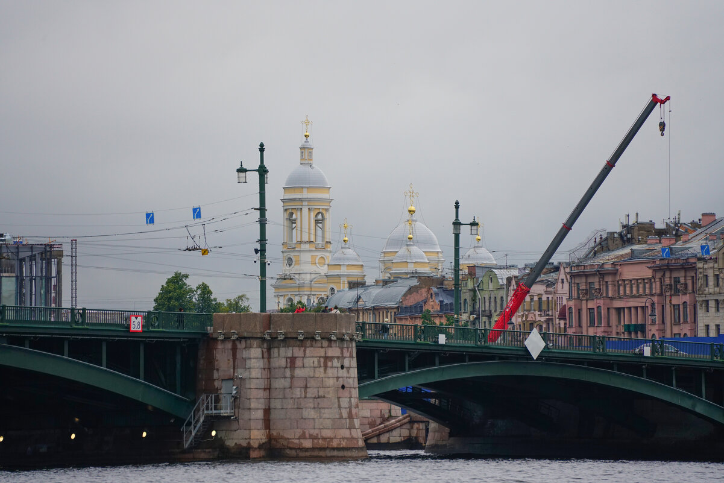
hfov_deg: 8.0
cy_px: 242
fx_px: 5189
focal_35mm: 258
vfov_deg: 5.3
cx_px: 362
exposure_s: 1/1600
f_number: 7.1
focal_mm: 258
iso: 800
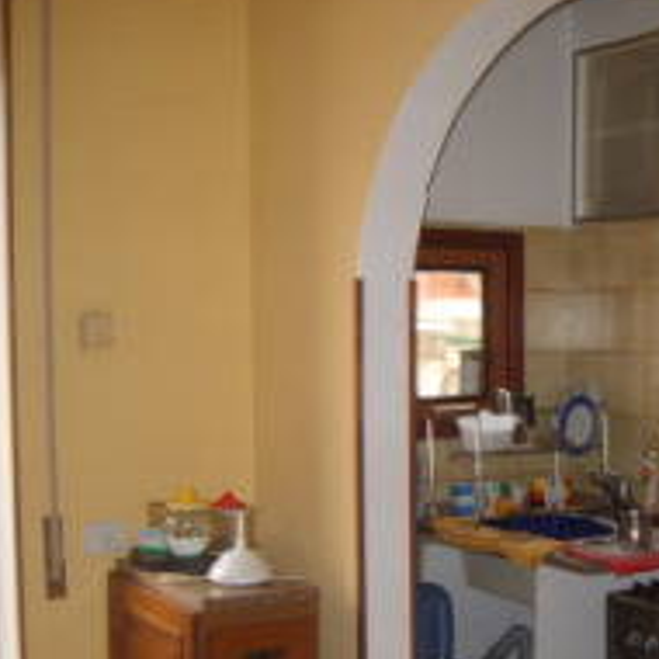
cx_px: 579
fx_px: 1228
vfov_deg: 29.9
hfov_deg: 29.0
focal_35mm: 57
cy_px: 430
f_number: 2.8
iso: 100
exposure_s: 1/30
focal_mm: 7.4
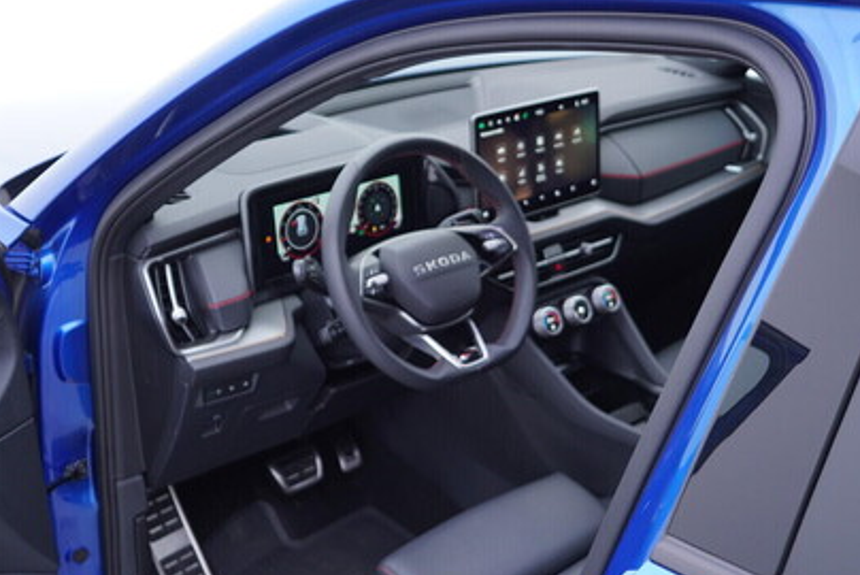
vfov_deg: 27.6
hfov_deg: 40.3
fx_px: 1171
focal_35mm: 49
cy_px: 297
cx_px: 404
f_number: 2.8
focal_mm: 24
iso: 160
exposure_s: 1/40
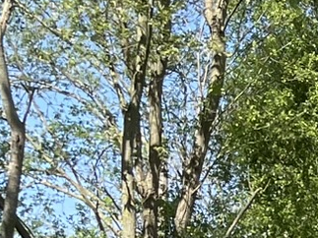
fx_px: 1515
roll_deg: -0.6
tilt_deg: -0.9
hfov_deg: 10.1
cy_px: 450
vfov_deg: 8.6
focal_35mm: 165
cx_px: 821
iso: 32
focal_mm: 4.2
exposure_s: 1/1511
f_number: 1.6
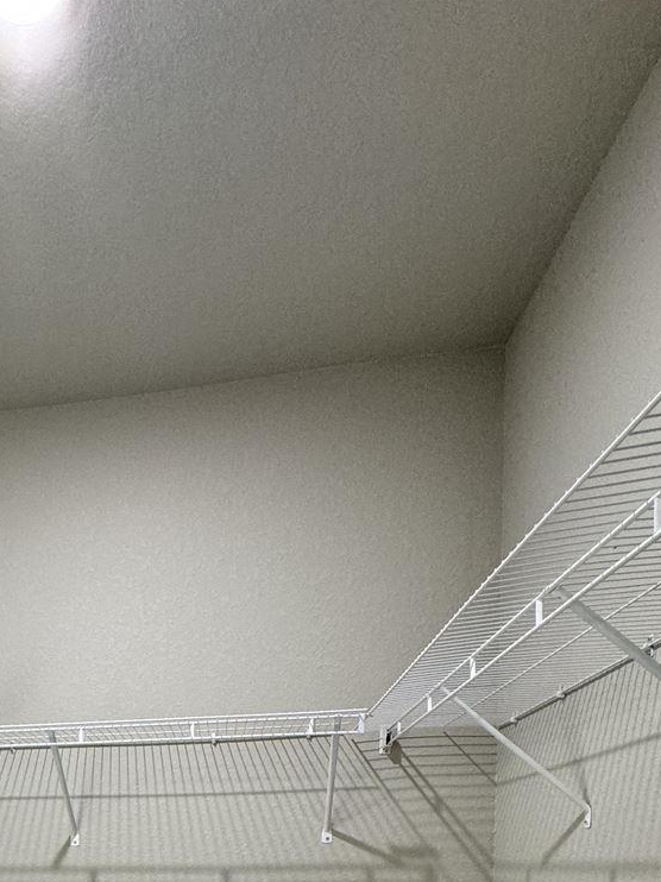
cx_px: 77
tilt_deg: -3.3
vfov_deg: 49.0
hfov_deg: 44.3
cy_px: 906
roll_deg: +0.7
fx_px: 739
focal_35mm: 29
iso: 160
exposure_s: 1/60
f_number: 2.2
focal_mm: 2.22
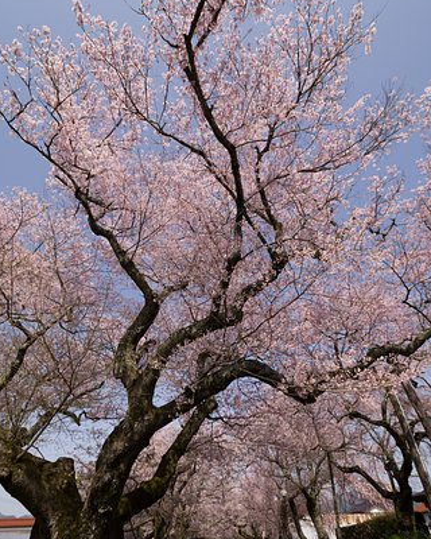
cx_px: 220
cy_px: 283
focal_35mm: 18
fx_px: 287
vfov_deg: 86.3
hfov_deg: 73.8
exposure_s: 1/200
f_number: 8
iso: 100
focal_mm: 10
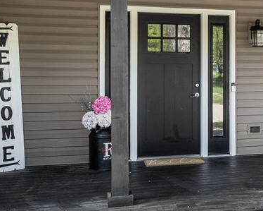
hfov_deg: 27.1
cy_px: 5
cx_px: 278
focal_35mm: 65
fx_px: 506
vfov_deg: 22.7
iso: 200
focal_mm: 16
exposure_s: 1/30
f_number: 10
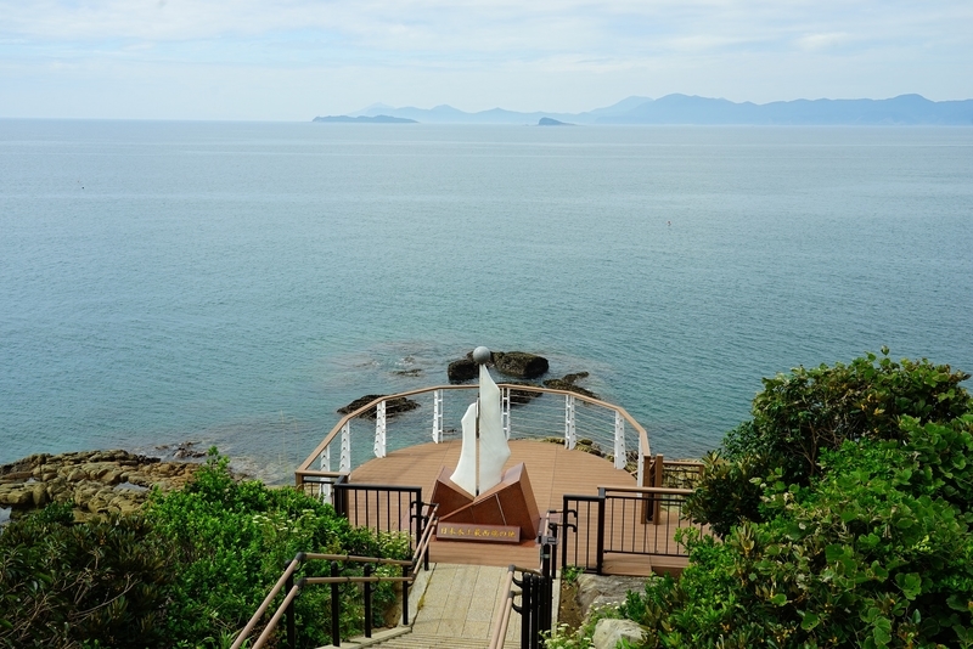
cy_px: 324
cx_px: 486
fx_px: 919
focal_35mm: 34
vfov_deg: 38.9
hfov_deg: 55.8
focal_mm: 34
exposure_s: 1/125
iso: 100
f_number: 11
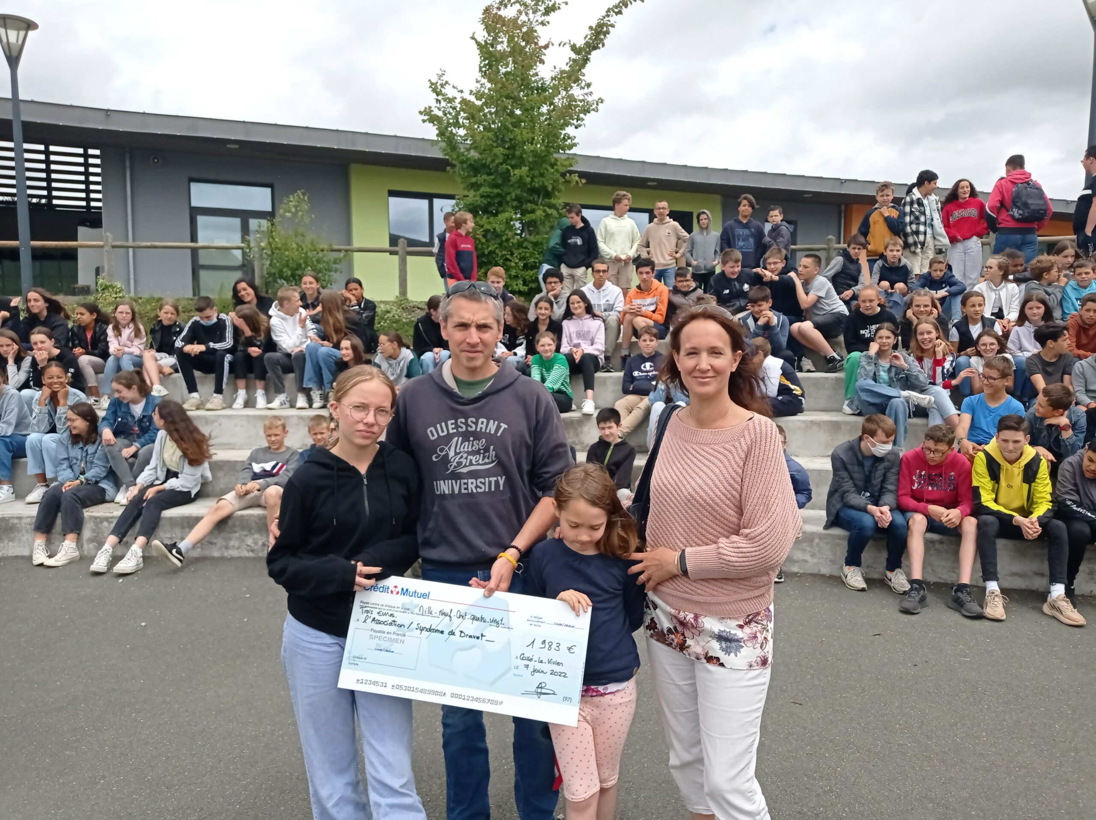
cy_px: 410
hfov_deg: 63.5
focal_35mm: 28
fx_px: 886
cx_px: 548
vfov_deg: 49.7
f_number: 1.79
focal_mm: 4.74
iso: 103
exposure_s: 1/2660
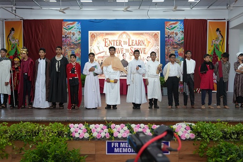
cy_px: 81
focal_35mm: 36
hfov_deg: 53.1
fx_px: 243
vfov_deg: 36.8
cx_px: 122
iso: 500
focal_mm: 24
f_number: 4.5
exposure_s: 1/160
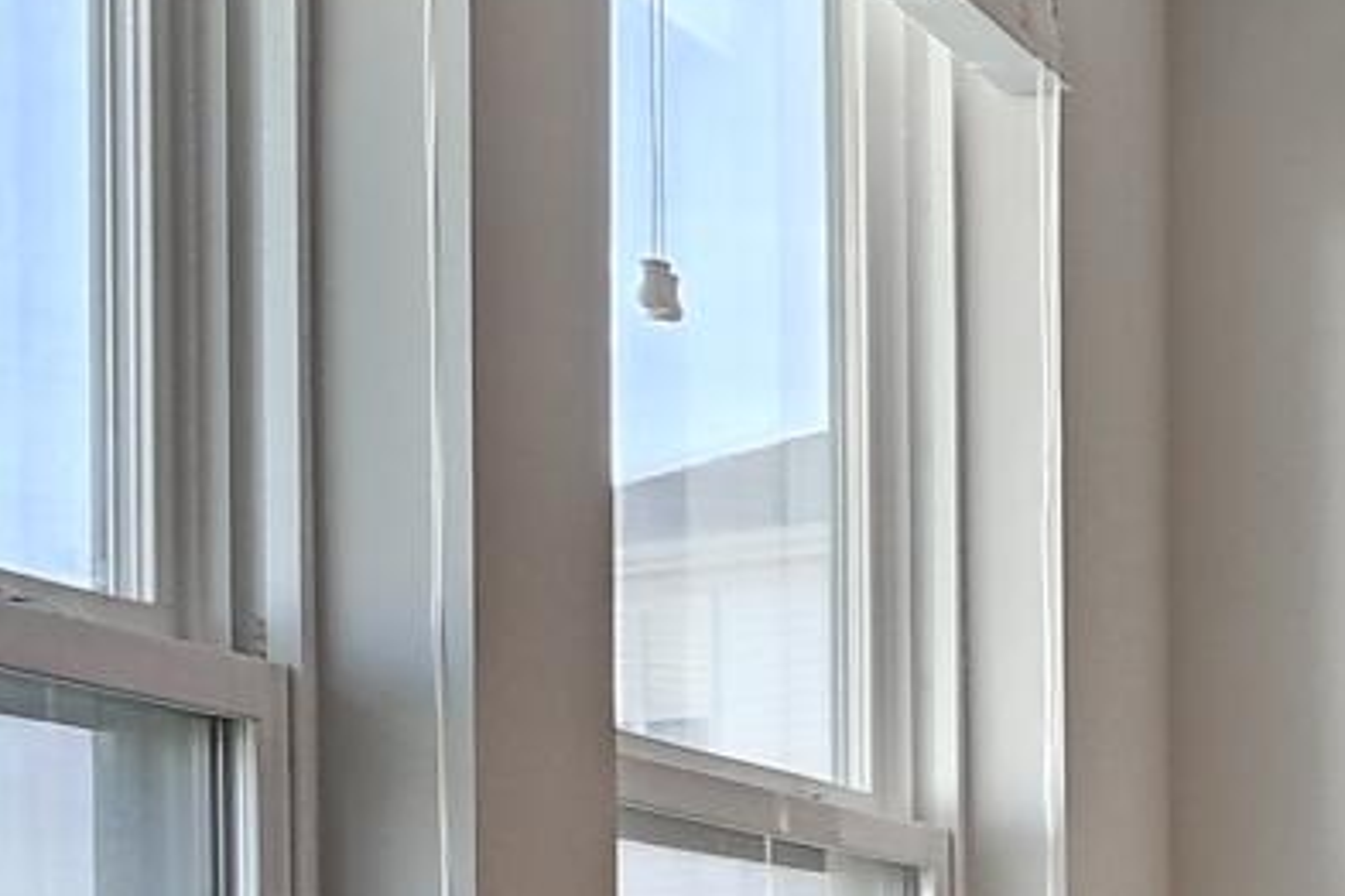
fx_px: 3997
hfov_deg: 9.8
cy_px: 1183
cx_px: 4637
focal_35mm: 107
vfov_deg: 12.4
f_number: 8
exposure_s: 1/4
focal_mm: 14
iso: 200
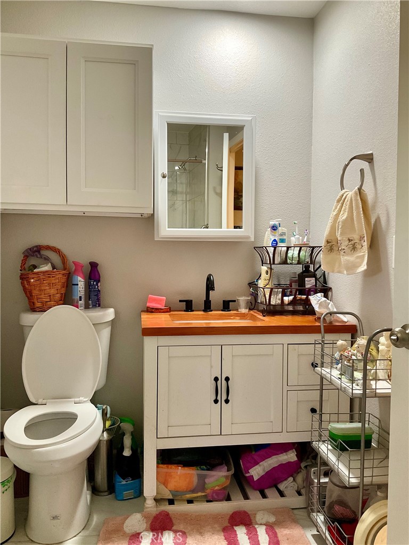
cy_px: 272
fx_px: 457
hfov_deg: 48.2
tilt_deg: -2.7
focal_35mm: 29
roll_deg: +0.2
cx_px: 204
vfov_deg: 61.7
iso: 100
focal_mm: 3
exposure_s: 1/60
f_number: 1.8
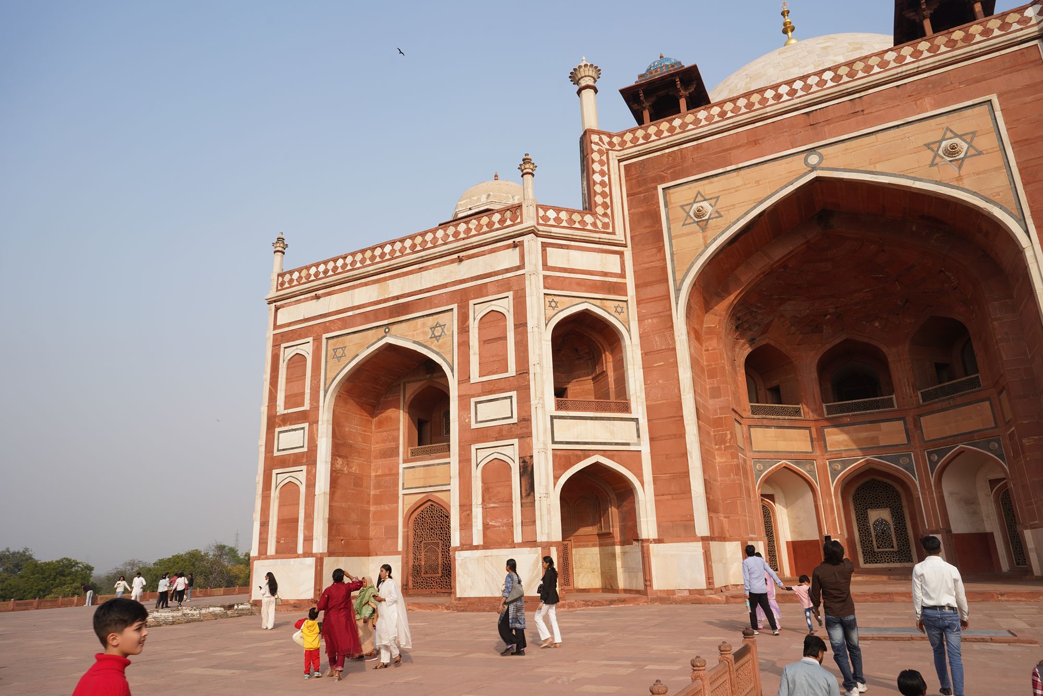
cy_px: 348
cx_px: 522
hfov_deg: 73.7
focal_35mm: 24
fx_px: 695
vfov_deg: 53.1
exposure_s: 1/100
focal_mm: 24
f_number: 11
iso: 100
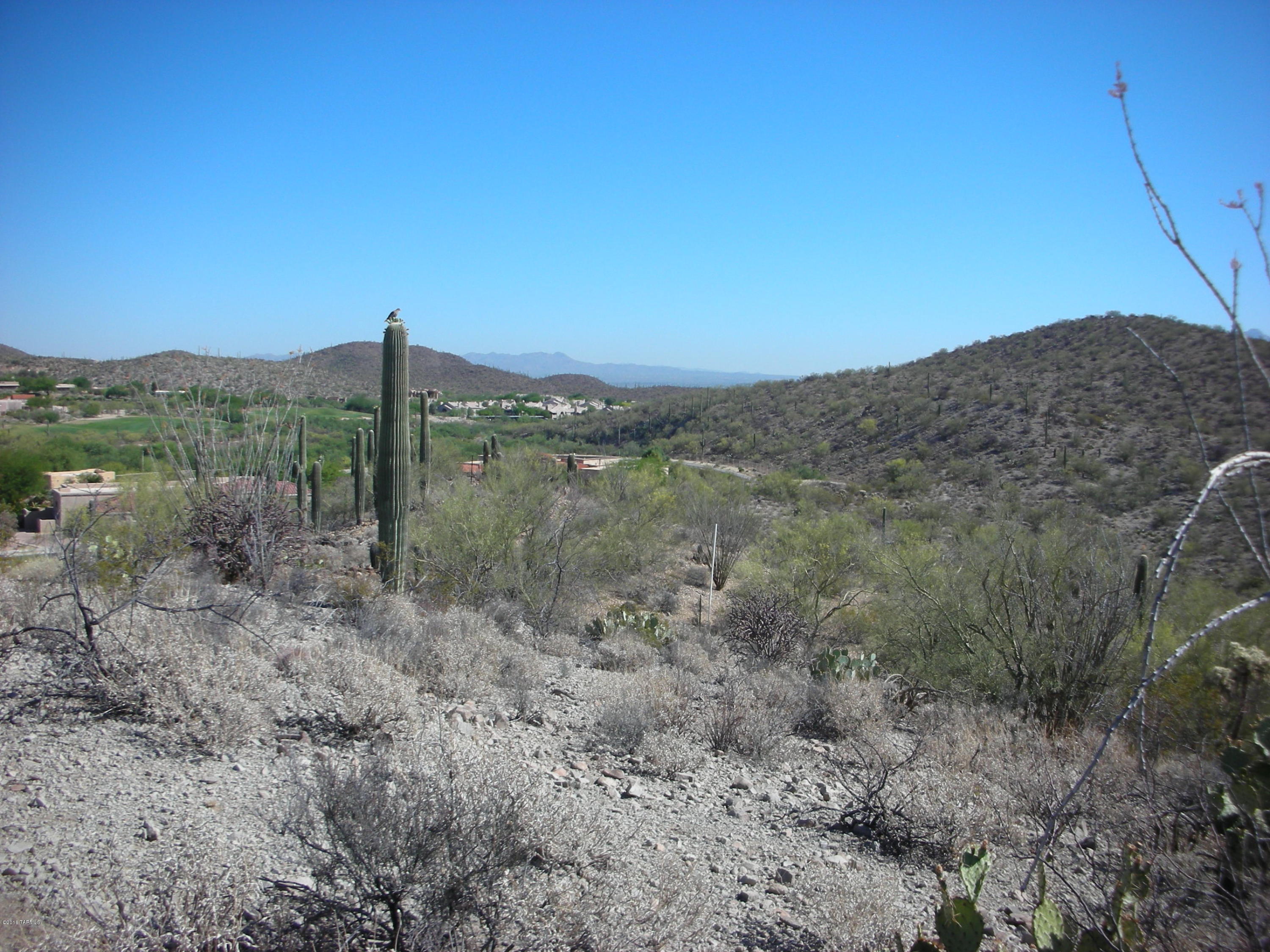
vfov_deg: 40.7
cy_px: 476
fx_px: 1284
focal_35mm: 35
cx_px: 635
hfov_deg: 52.6
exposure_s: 1/101
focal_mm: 5.8
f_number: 8.5
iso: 50
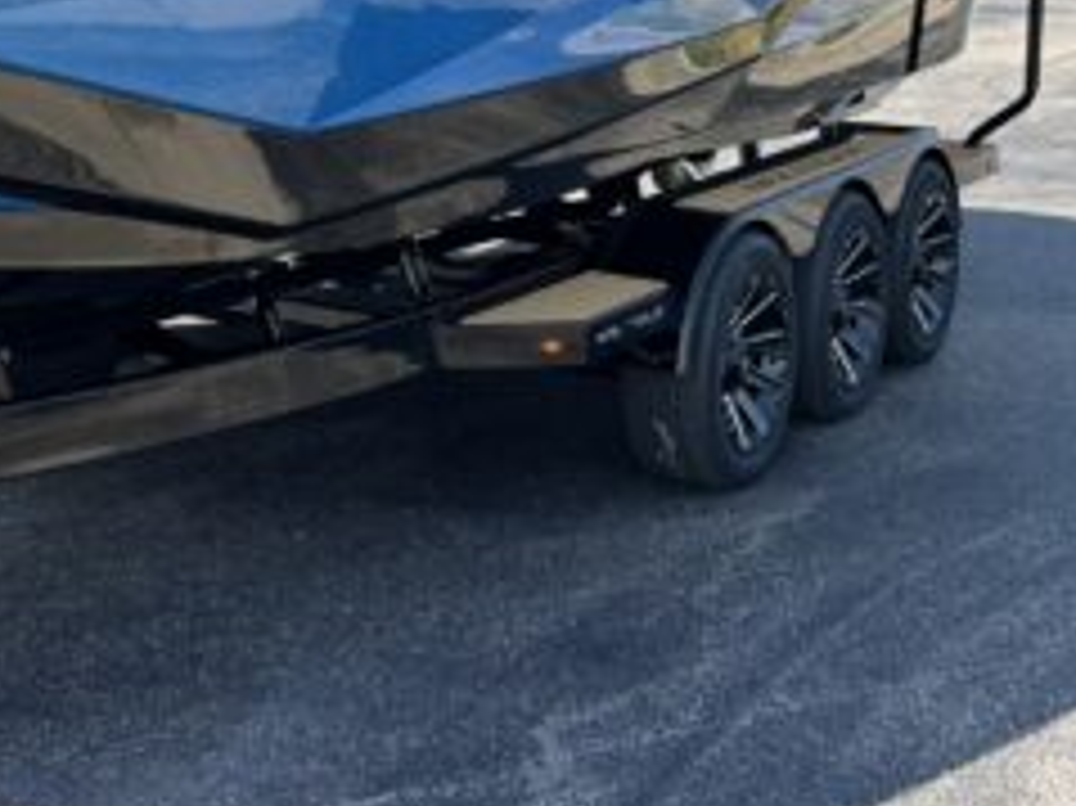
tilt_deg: -2.5
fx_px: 1802
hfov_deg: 32.0
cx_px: 155
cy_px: -68
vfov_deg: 23.7
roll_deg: +0.3
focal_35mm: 58
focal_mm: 5.96
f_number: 1.6
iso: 50
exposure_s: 1/988
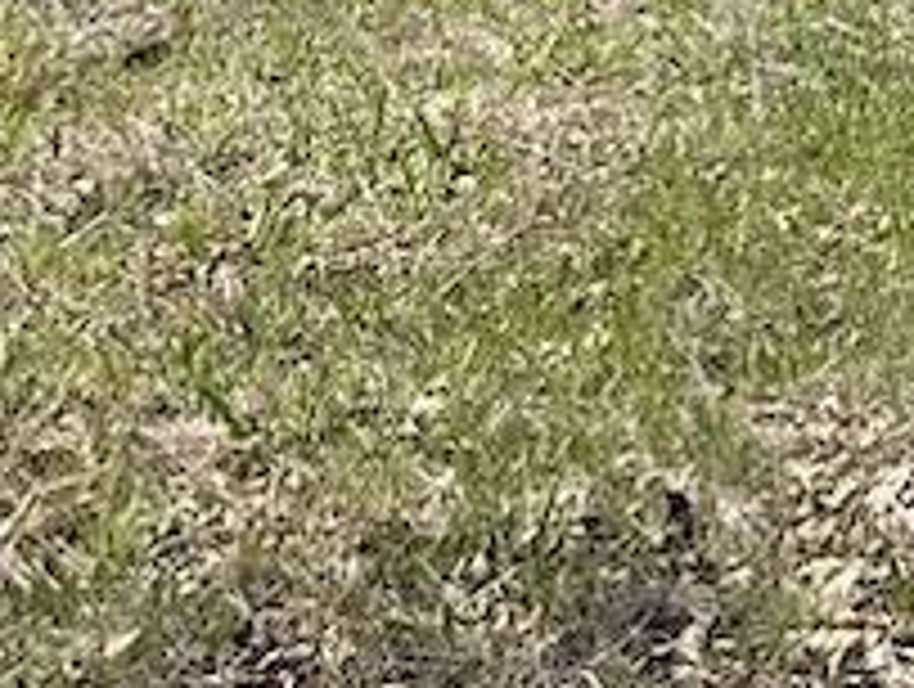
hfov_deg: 15.0
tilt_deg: +2.4
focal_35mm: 118
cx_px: 1508
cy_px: -895
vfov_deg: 10.9
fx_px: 3121
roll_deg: -0.6
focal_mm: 6.76
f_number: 1.78
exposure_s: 1/3425
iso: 80
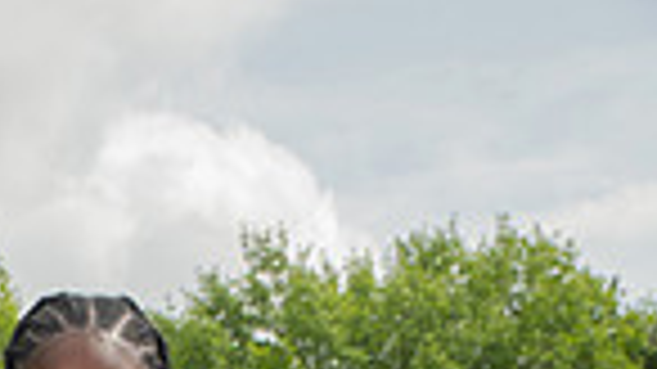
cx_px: 40
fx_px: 2020
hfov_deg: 18.1
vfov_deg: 9.0
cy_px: 1008
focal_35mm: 116
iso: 100
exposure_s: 1/400
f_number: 5.6
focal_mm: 36
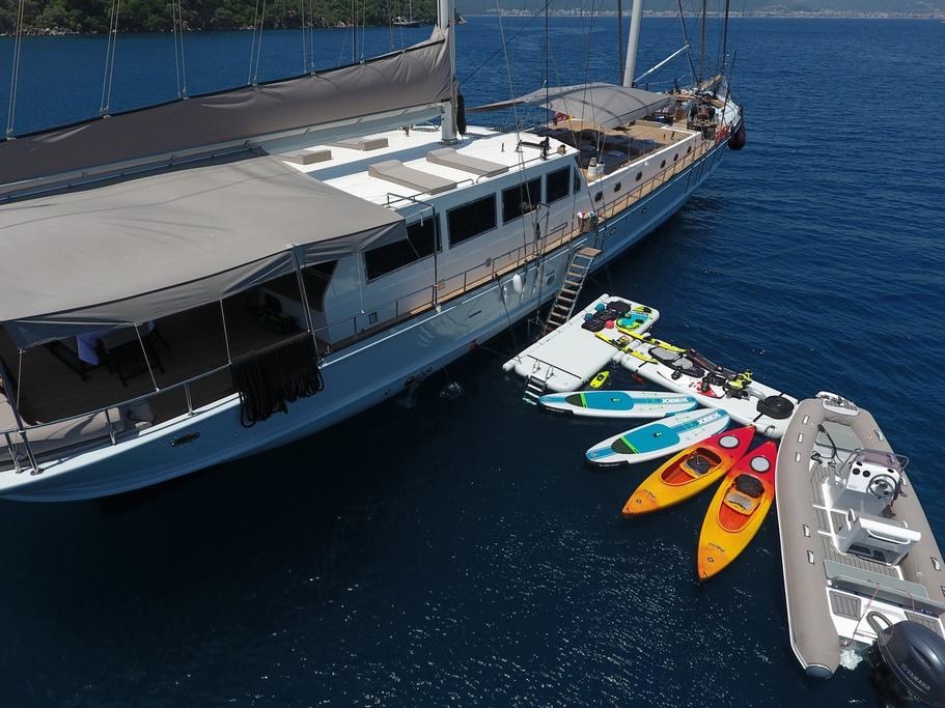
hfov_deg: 81.8
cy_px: 354
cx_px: 472
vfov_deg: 66.0
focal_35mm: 20
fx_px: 546
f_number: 2.8
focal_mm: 3.61
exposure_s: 1/1506
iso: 100
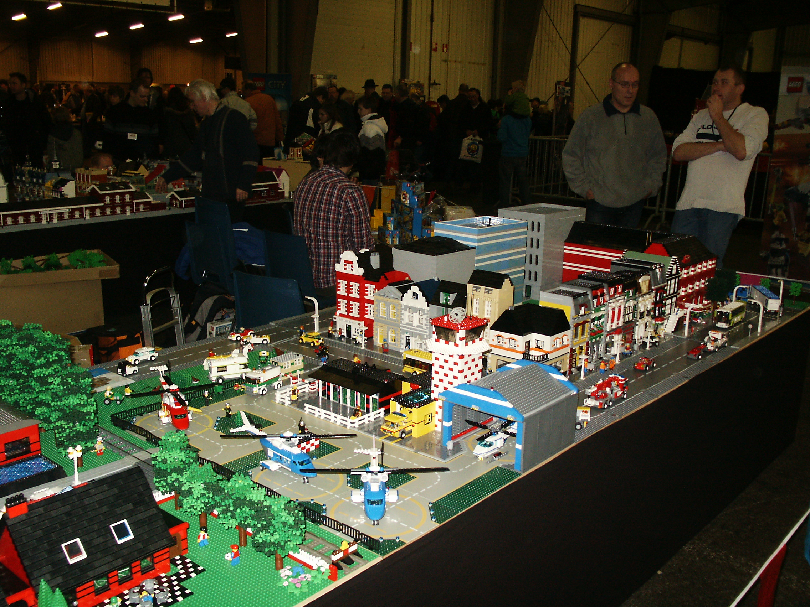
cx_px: 405
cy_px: 304
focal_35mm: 35
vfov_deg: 40.7
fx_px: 819
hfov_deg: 52.6
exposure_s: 1/45
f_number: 3
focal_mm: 7.2
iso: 200
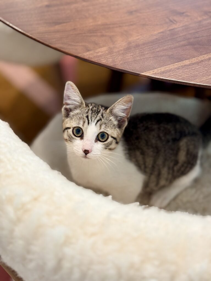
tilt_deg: -47.5
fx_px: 390
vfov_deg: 39.7
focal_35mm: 48
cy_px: 140
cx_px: 106
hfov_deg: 30.3
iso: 250
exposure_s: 1/60
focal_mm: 6.76
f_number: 1.78
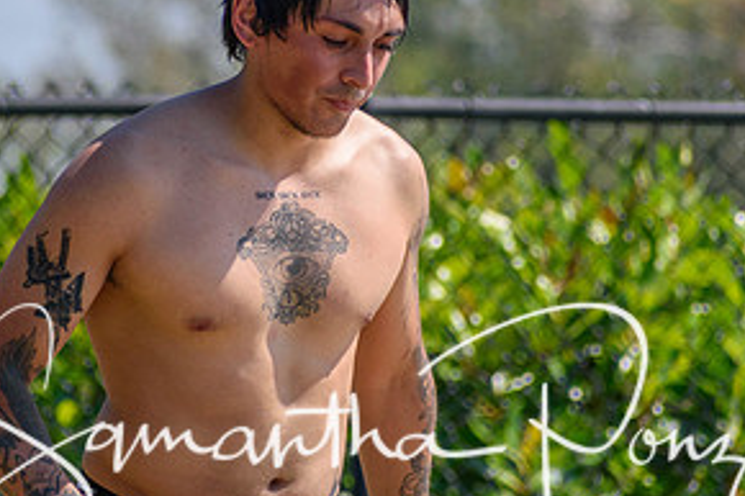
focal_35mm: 900
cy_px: 204
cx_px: 283
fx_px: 18614
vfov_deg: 1.5
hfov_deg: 2.3
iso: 400
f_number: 6.3
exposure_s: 1/1600
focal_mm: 300
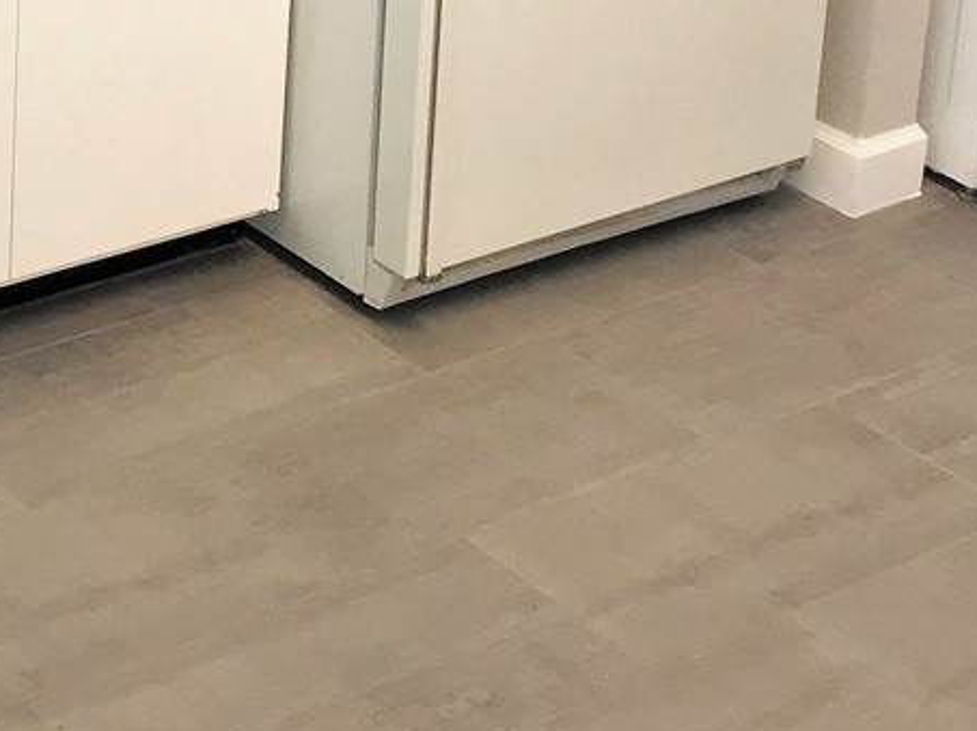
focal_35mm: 99
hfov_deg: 19.5
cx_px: 91
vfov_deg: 14.1
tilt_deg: -14.9
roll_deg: -1.6
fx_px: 2792
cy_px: -311
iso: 32
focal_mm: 3.99
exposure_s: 1/30
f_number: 1.8
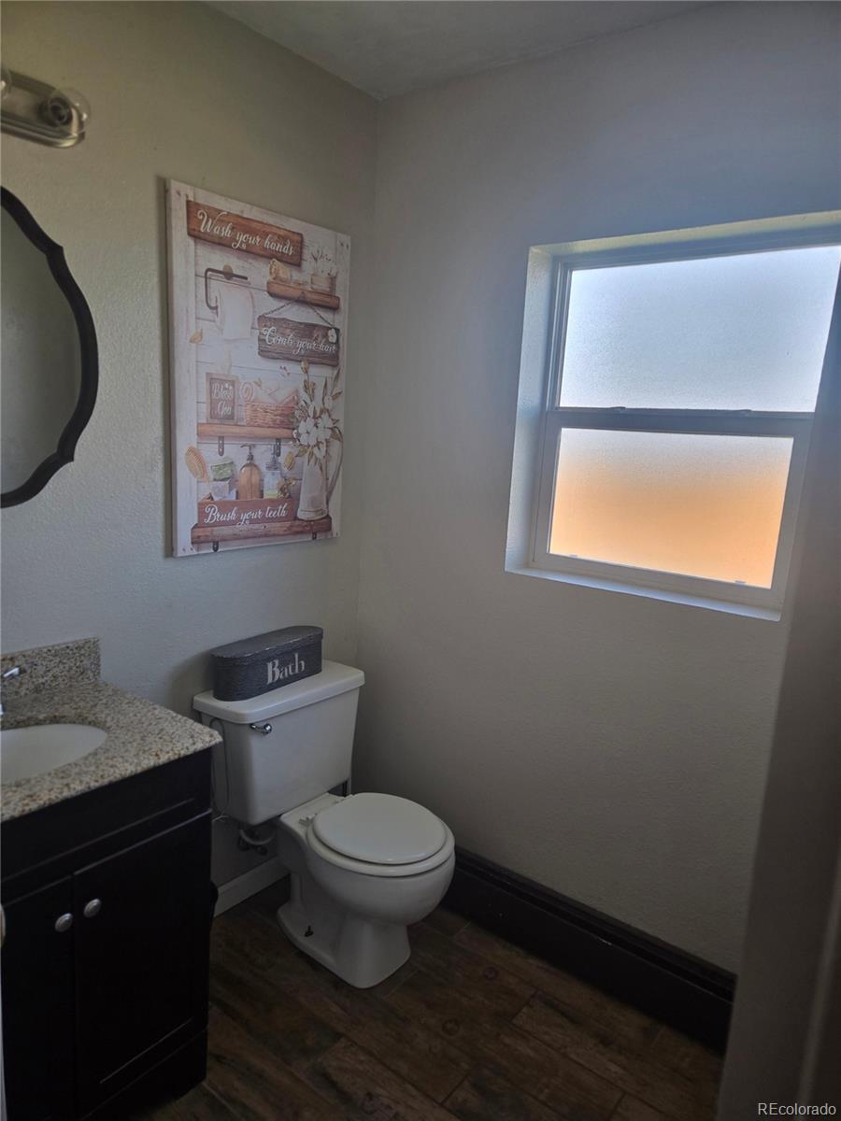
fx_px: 745
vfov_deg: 73.9
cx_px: 420
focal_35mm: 23
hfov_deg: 58.9
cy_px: 560
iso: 25
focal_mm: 5.4
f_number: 1.8
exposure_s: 1/126
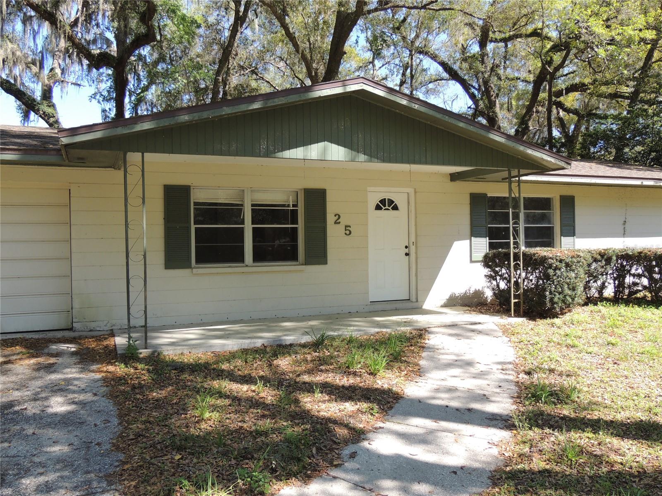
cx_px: 331
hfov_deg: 60.0
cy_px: 248
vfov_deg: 46.8
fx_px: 574
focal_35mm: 30
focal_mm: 5.3
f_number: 3.1
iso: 100
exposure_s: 1/320
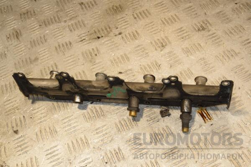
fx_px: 335
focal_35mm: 48
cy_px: 84
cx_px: 126
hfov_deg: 41.1
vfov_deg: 28.1
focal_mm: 32
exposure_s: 1/200
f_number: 8
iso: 800
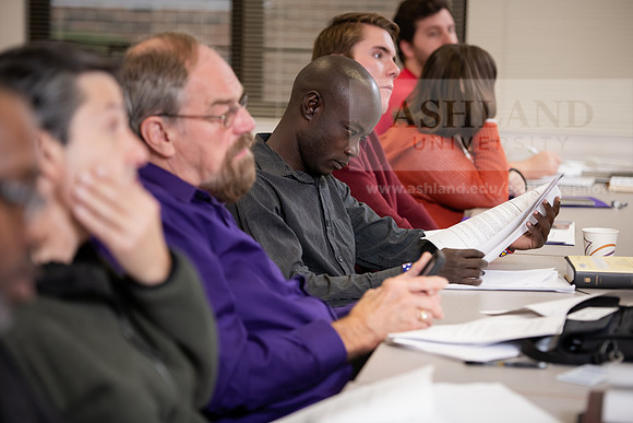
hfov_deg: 18.6
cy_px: 212
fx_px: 1935
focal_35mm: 110
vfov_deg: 12.5
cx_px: 316
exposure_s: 1/200
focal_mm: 110
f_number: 3.2
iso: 800
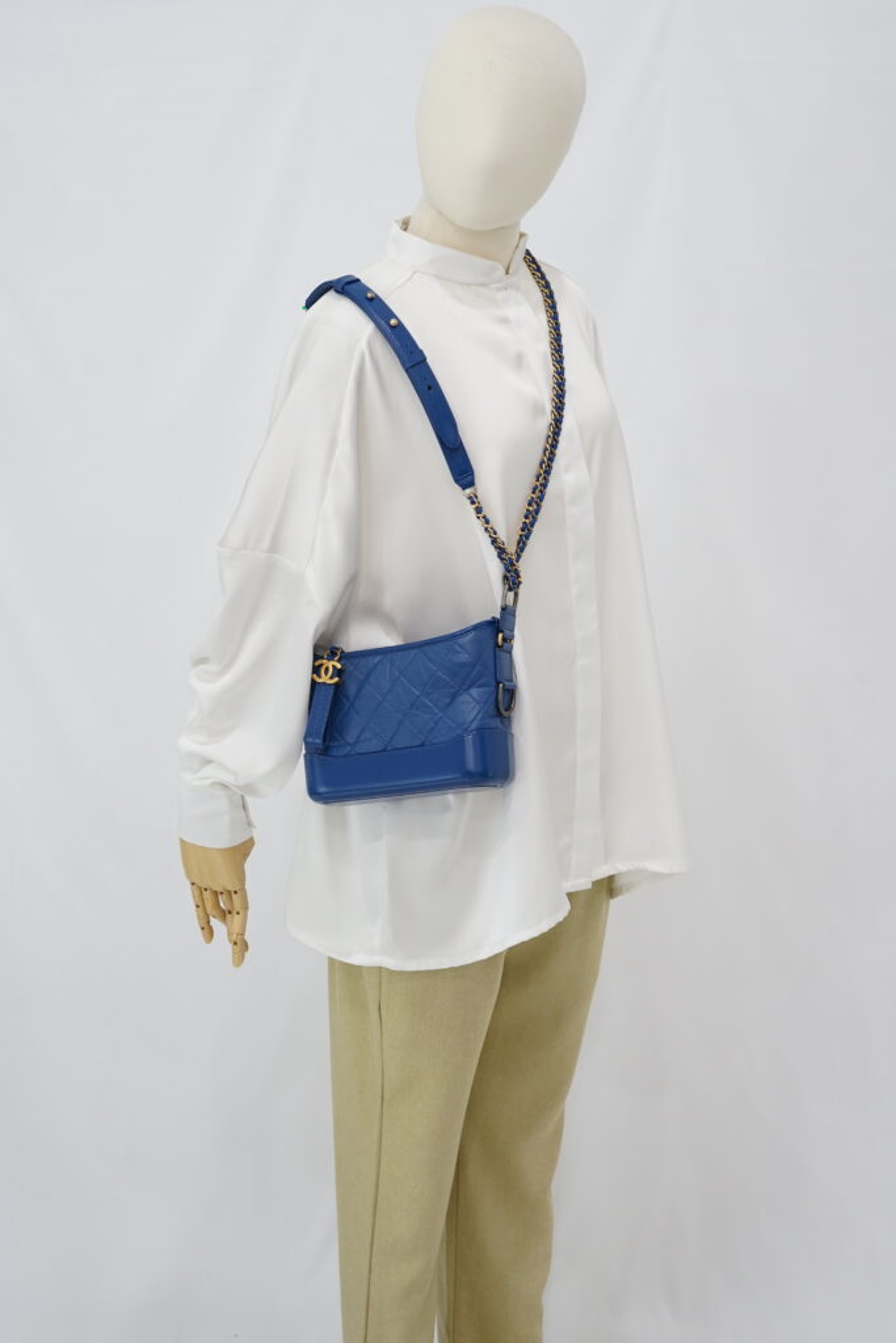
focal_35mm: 50
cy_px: 672
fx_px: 1866
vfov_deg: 39.6
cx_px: 448
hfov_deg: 27.0
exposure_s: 1/8
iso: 640
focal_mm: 50
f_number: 6.3
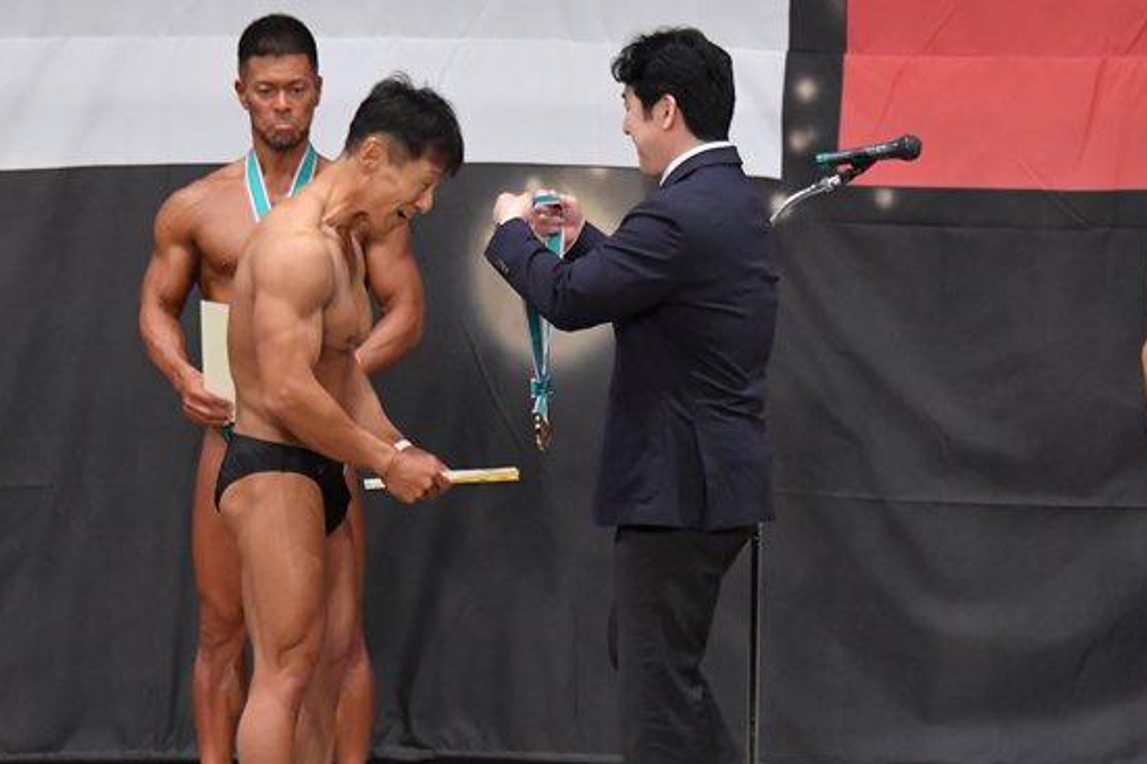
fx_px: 9045
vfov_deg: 4.8
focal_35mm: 284
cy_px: 487
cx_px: 546
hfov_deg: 7.3
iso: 5000
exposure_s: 1/400
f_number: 5.6
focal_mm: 135
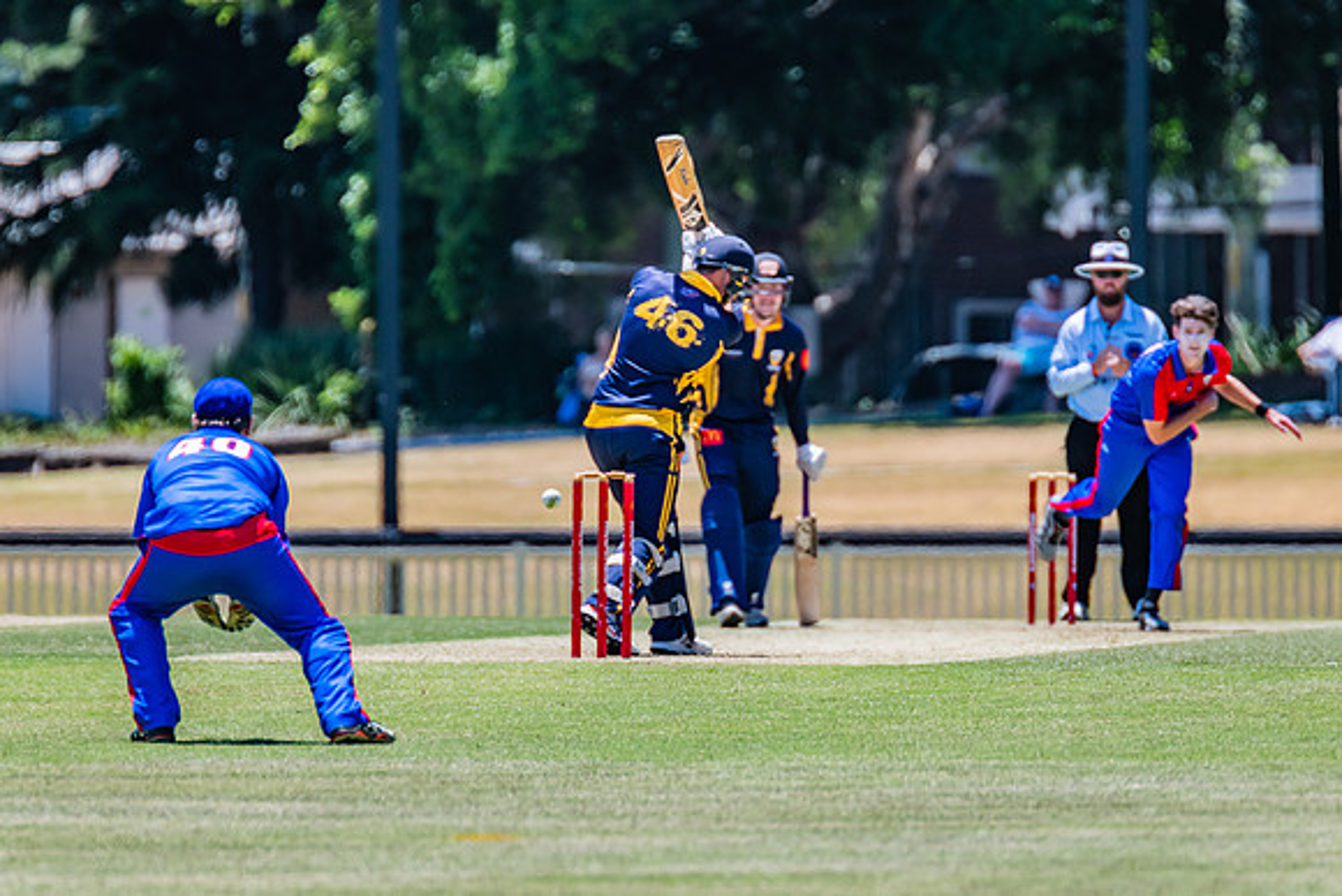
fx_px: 24391
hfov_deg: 3.2
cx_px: 658
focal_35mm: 654
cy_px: 449
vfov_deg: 2.1
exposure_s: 1/2000
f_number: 7.1
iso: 640
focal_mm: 600
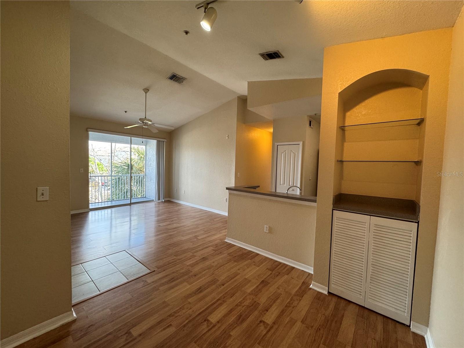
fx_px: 188
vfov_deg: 85.7
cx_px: 232
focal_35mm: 14
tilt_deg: -2.8
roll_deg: -1.4
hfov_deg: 102.1
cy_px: 174
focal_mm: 2.22
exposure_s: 1/120
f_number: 2.2
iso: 250
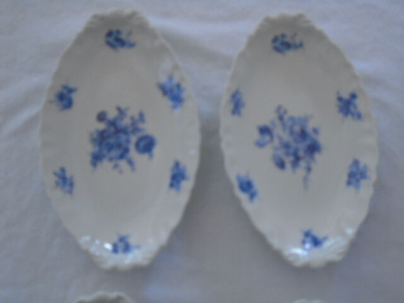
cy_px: 152
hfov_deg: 38.9
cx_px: 202
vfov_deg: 29.7
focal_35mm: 49
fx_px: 572
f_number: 4.5
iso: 640
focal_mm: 8.7
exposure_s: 1/125
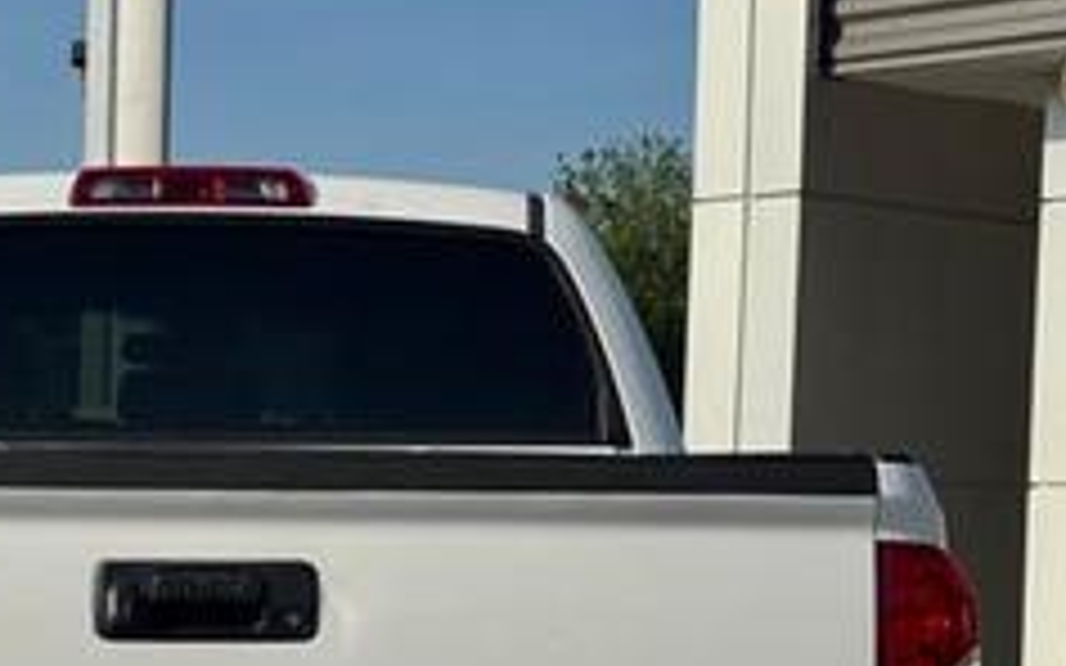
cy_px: 716
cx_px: 207
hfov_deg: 19.1
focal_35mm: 108
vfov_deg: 11.9
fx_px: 3137
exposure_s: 1/7937
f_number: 1.78
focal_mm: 6.76
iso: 64
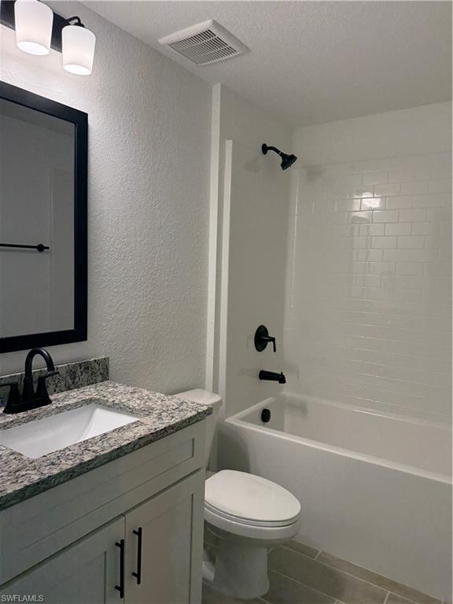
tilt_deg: -3.8
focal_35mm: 24
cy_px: 302
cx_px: 226
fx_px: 419
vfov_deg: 71.6
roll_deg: -2.1
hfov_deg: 56.8
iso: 200
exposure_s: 1/195
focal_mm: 6.76
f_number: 1.78
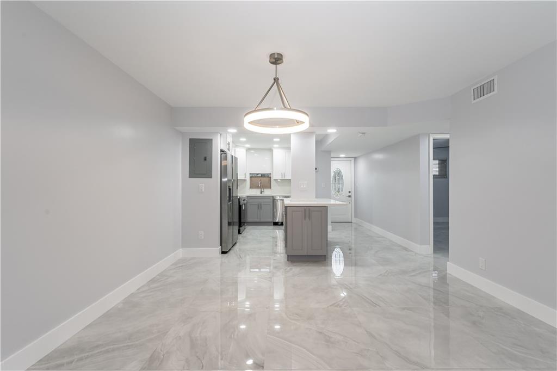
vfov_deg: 73.7
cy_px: 186
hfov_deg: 96.8
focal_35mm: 16
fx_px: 247
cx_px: 278
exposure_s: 1/15
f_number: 9
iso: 200
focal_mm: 16
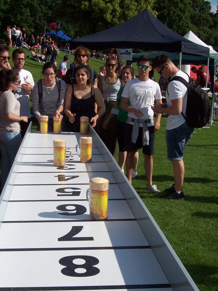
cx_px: 86
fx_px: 462
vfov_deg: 34.6
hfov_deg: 26.5
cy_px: 192
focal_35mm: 55
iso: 80
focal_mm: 6
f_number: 4.8
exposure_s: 1/957
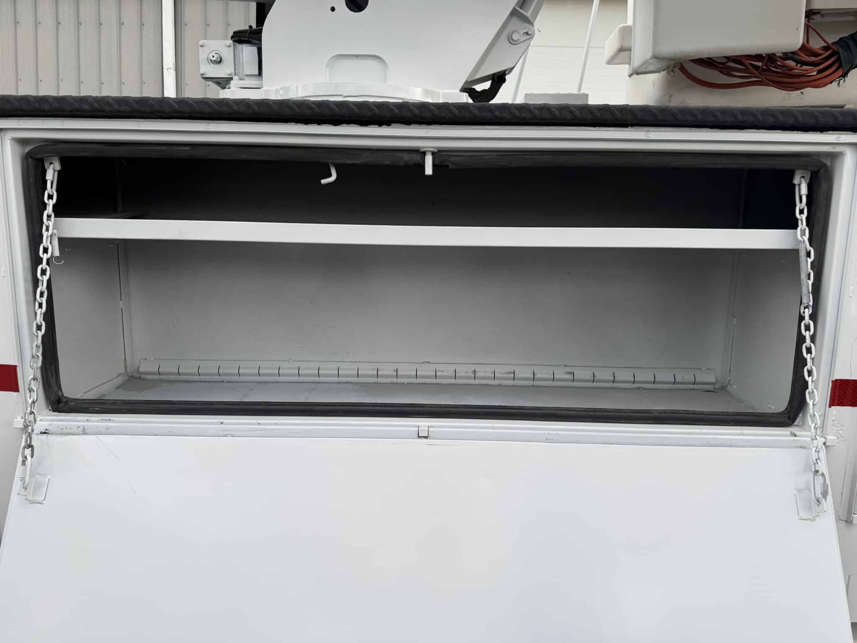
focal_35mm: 24
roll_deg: -2.4
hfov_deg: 71.6
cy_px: 322
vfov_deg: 56.8
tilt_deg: -5.6
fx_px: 594
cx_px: 428
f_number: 1.78
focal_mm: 6.76
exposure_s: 1/477
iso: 80
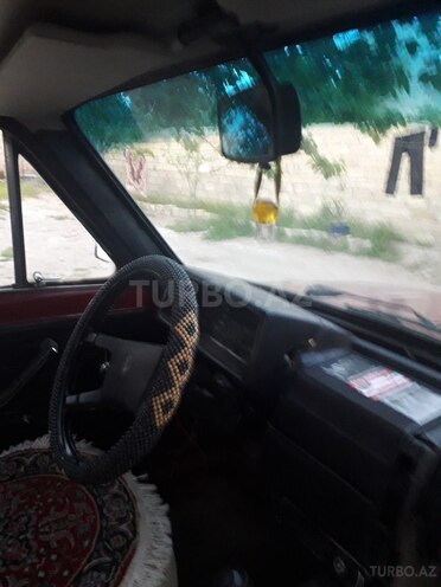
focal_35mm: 27
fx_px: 459
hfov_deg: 51.4
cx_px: 220
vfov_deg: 65.3
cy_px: 294
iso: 400
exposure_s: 1/20
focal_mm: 3.6
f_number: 1.9
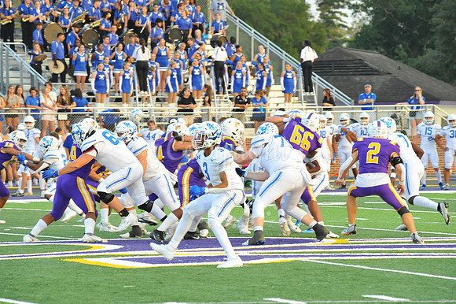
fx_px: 2532
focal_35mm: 200
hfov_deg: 10.3
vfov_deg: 6.9
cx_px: 228
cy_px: 152
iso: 2000
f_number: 8
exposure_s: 1/320
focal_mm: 200
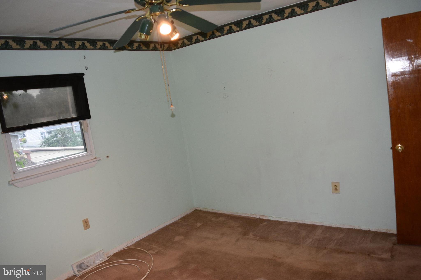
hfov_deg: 67.4
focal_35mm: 27
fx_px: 316
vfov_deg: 47.9
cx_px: 210
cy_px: 140
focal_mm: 18
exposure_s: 1/60
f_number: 4
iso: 800
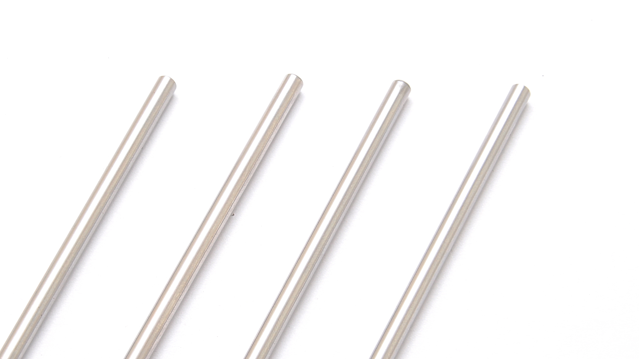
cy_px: 233
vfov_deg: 7.4
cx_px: 256
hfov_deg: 13.1
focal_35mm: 164
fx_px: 2779
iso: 400
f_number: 22
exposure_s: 1/60
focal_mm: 80
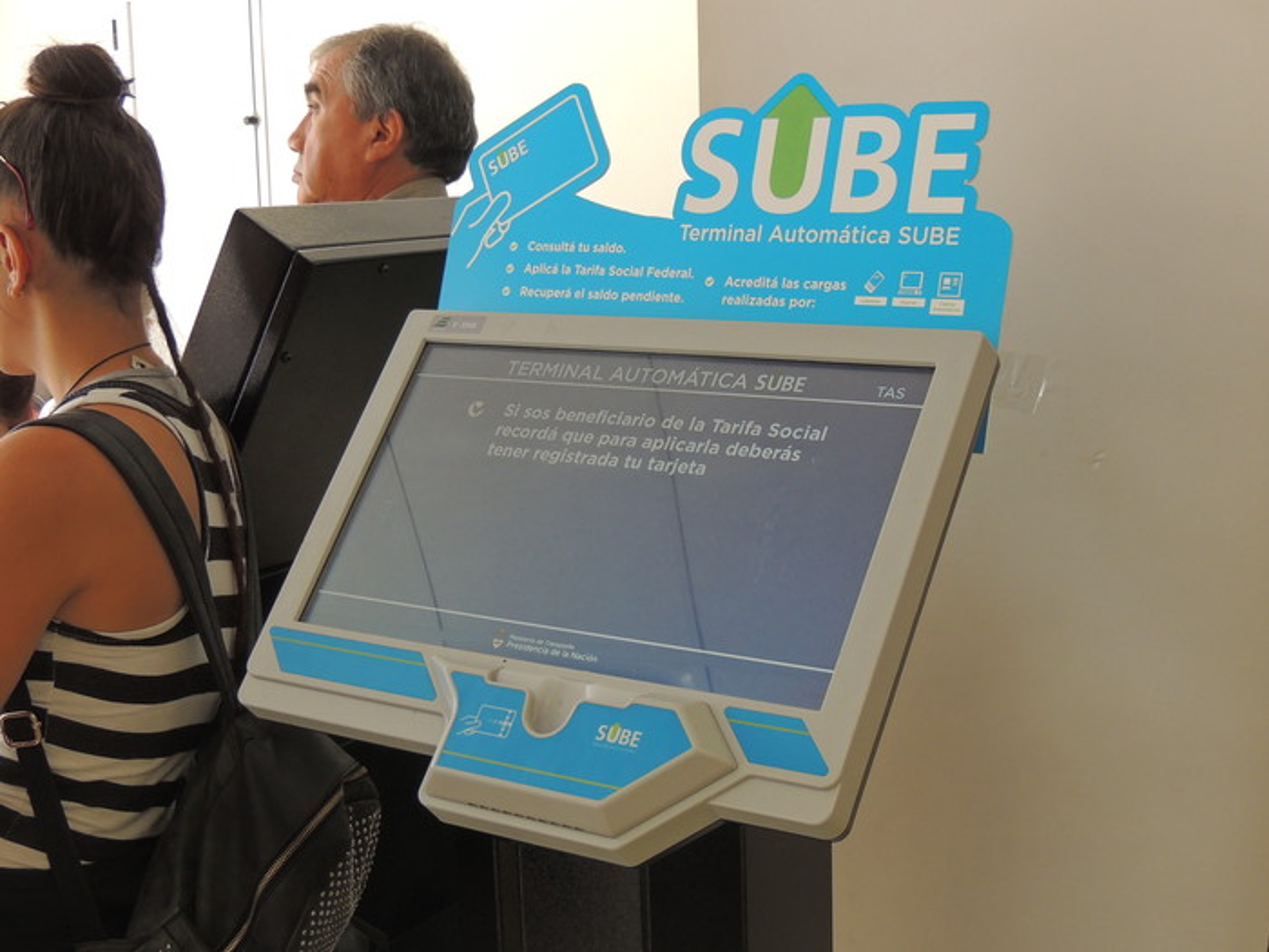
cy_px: 476
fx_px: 1833
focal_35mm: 50
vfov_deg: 29.1
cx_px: 634
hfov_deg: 38.2
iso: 250
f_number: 3.6
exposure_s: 1/50
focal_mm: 8.9
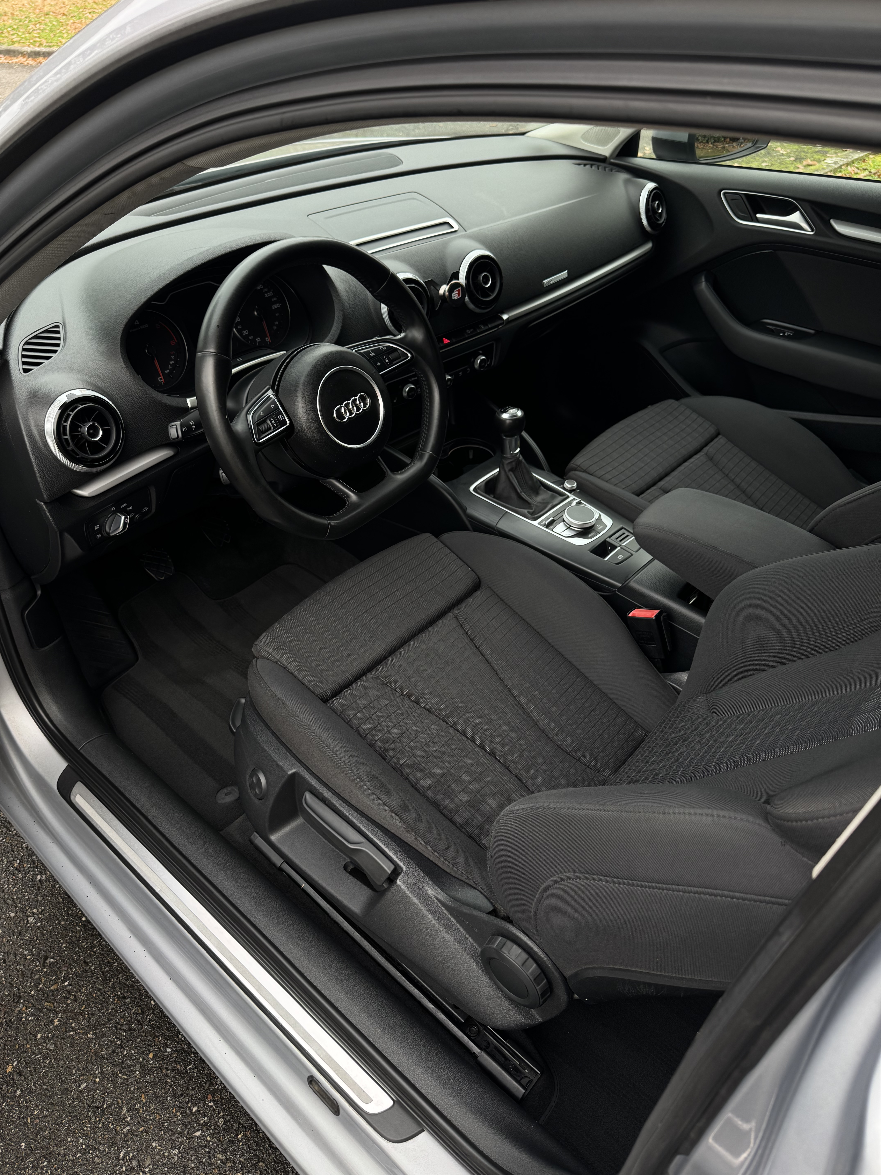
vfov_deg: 71.6
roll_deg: -2.9
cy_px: 588
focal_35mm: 24
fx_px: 814
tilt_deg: -39.6
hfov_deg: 56.8
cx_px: 440
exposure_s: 1/168
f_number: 1.78
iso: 100
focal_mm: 6.76
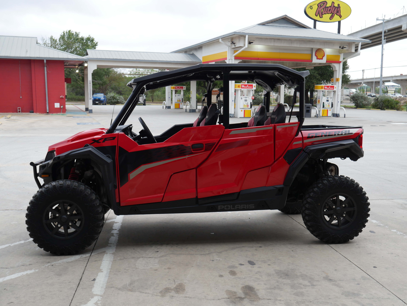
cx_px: 204
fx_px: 400
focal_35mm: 34
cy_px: 153
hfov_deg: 53.9
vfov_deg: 41.8
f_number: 5
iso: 200
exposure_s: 1/160
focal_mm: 17
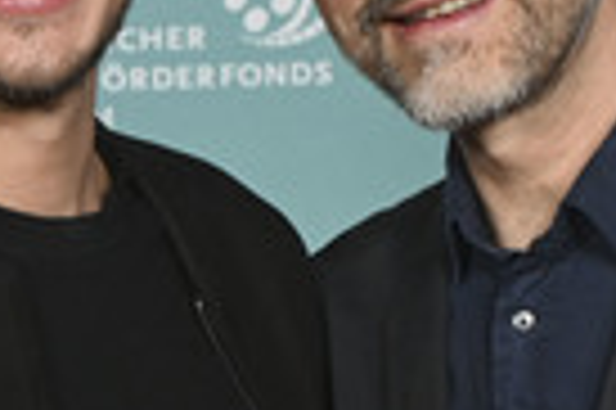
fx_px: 3435
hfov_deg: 10.2
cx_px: 268
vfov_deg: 6.8
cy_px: 95
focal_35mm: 201
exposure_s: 1/200
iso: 1000
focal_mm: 61
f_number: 6
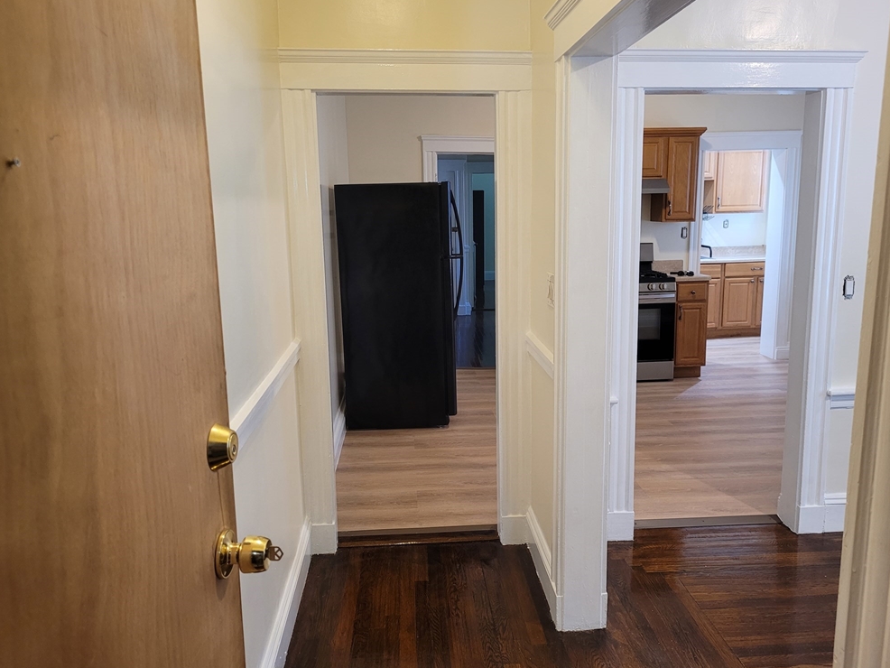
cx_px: 451
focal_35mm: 27
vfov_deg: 51.4
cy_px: 329
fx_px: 694
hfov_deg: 65.3
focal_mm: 5.4
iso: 250
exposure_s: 1/40
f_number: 1.8
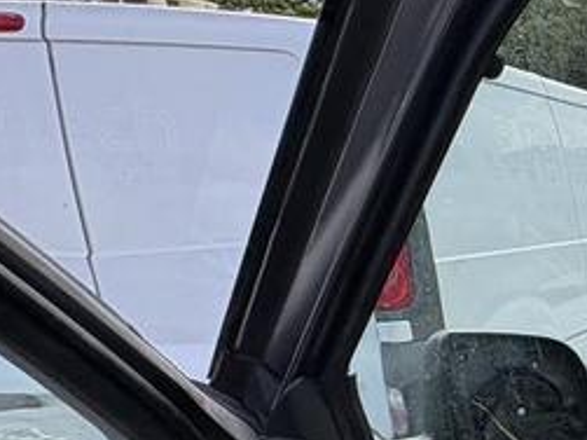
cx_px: 1036
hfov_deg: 22.8
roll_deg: +1.2
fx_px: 847
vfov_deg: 27.3
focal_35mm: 50
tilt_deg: -11.8
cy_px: 447
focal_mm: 2.22
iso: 40
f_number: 2.2
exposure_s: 1/383
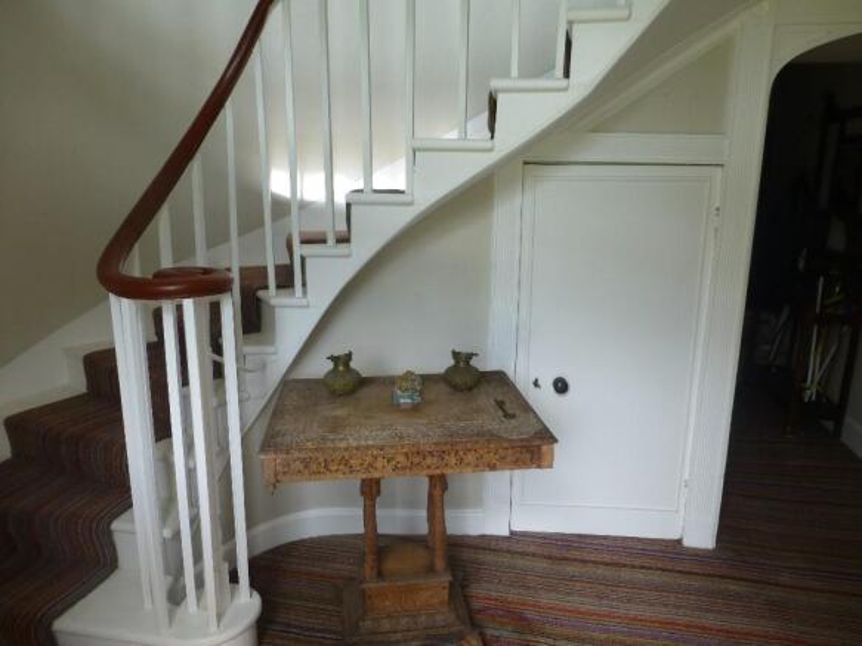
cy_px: 323
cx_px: 431
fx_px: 598
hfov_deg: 71.6
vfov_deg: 56.8
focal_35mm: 24
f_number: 3.3
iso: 100
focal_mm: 4.3
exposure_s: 1/60
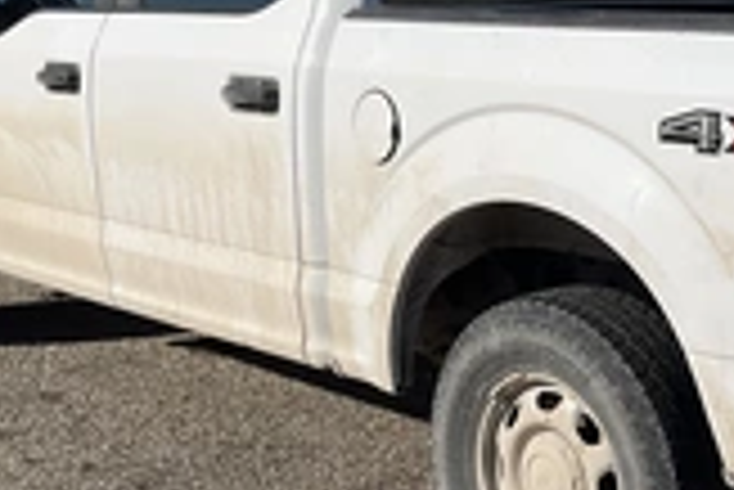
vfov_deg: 18.4
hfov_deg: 26.4
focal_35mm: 74
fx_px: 1510
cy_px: 184
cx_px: 662
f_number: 1.8
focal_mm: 3
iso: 25
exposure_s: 1/4785
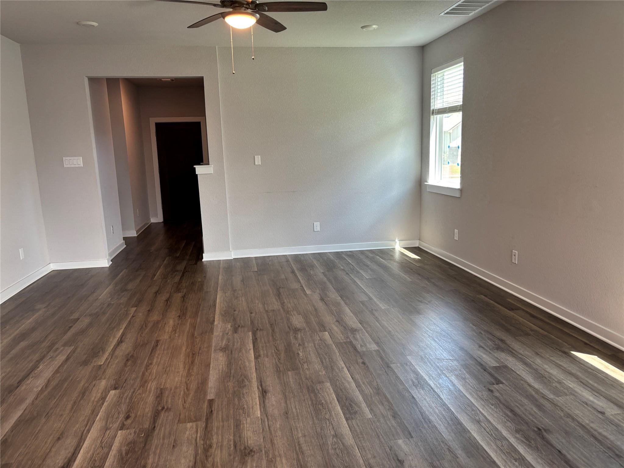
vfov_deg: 53.1
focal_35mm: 26
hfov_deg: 67.3
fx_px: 469
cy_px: 234
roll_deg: +1.9
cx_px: 312
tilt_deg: -11.8
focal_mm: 5.96
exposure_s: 1/120
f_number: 1.6
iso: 125
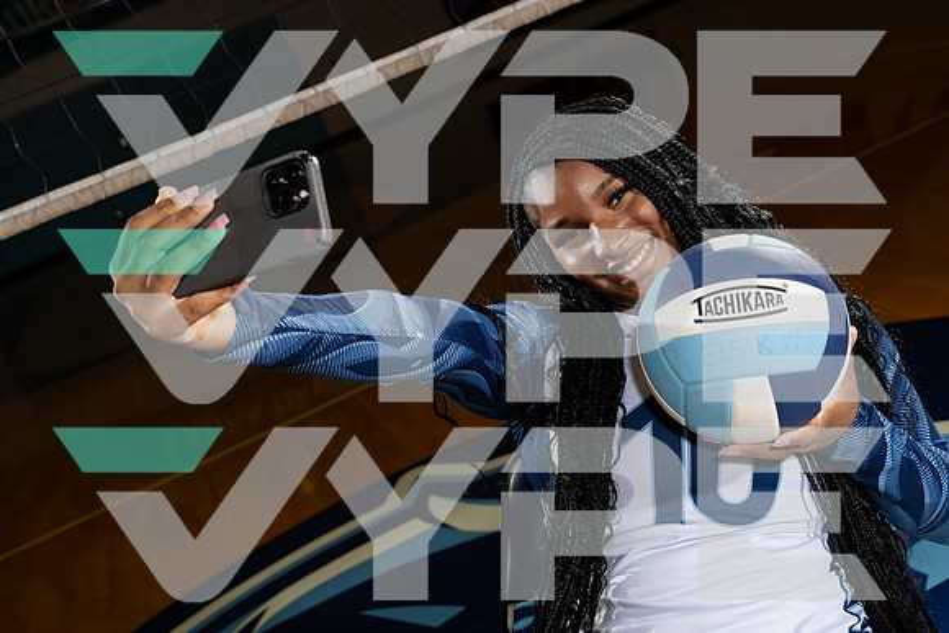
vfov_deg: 29.3
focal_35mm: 46
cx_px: 474
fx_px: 1213
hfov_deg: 42.7
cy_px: 316
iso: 250
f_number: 6.3
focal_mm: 46
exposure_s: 1/250
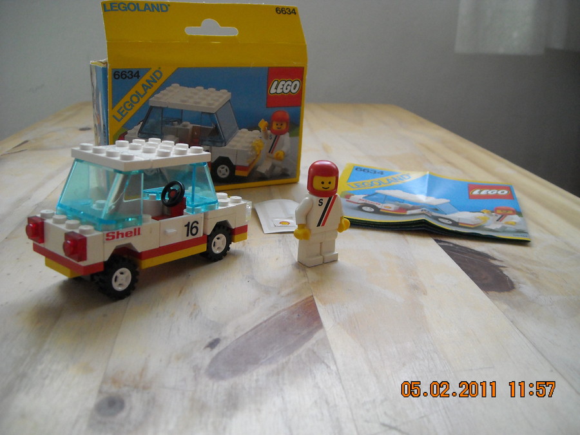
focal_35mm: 35
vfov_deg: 40.7
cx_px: 290
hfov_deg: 52.6
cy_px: 218
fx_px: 586
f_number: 2.8
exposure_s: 1/168
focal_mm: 5.7
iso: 308
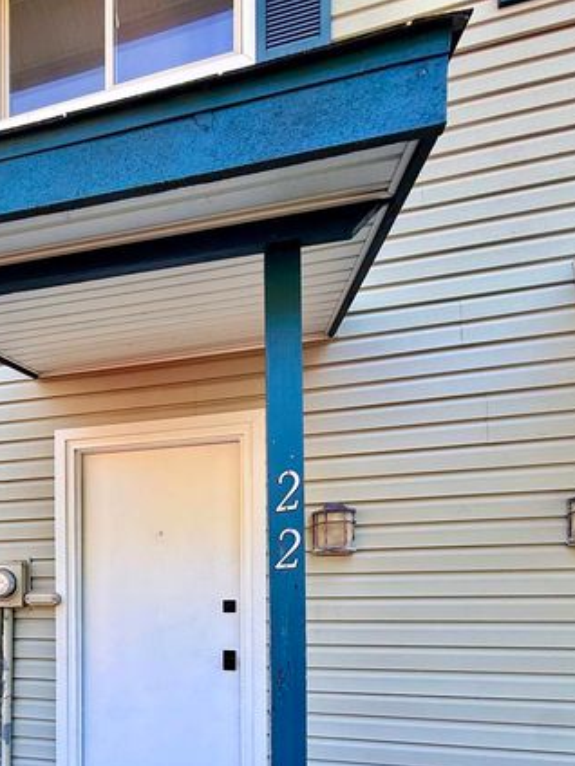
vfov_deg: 69.8
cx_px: 143
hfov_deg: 57.9
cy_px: 599
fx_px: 487
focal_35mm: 22
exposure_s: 1/269
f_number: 2.2
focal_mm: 2.22
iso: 50
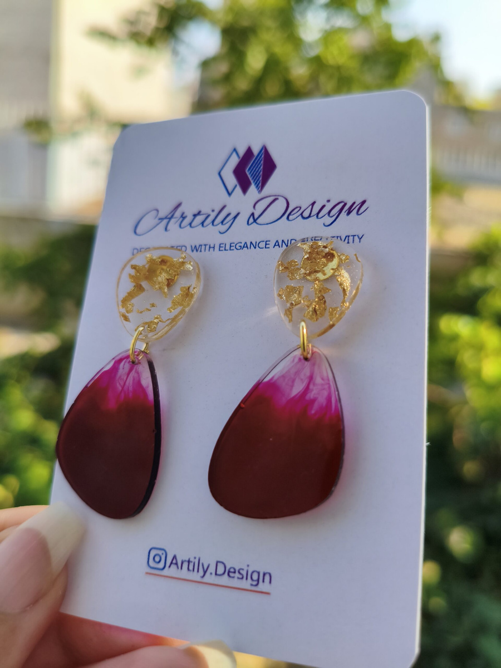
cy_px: 334
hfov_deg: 53.1
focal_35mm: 26
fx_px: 502
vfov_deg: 67.3
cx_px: 250
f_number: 1.5
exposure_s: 1/2156
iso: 80
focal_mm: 4.94
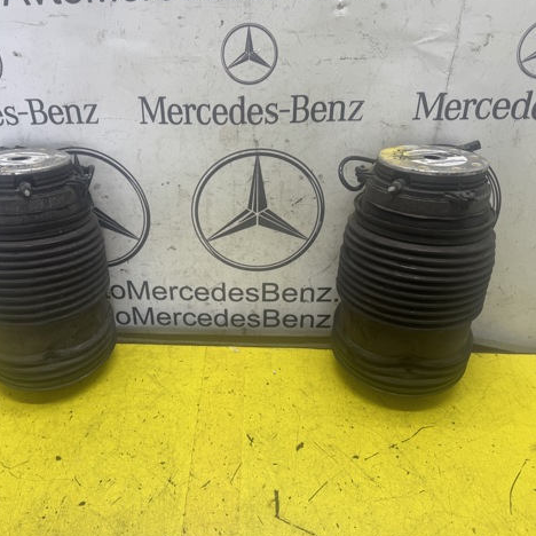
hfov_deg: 55.2
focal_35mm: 29
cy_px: 267
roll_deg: +2.0
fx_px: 508
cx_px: 216
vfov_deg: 55.6
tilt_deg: -30.5
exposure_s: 1/121
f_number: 1.78
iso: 64
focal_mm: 6.76
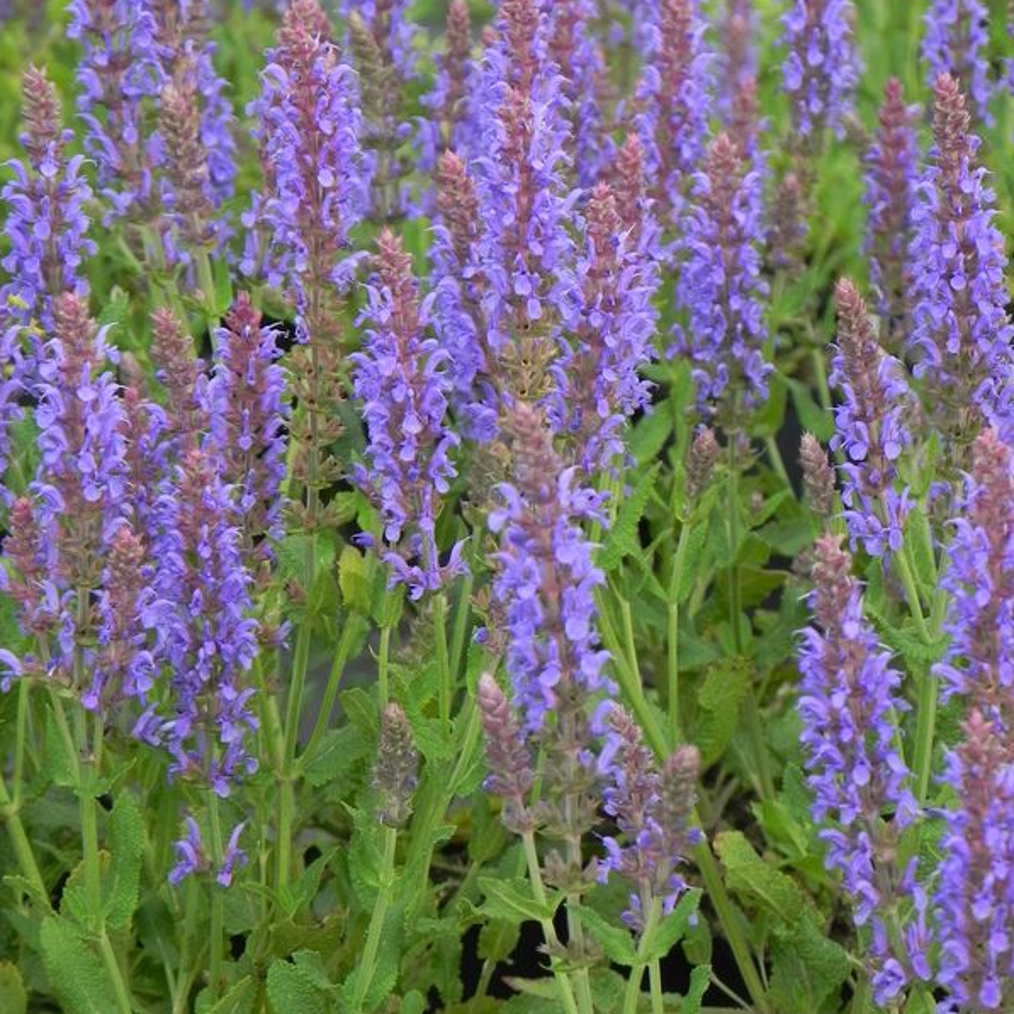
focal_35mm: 192
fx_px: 6363
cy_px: 345
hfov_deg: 9.1
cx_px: 506
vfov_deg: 9.1
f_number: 5
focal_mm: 28.8
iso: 160
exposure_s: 1/50
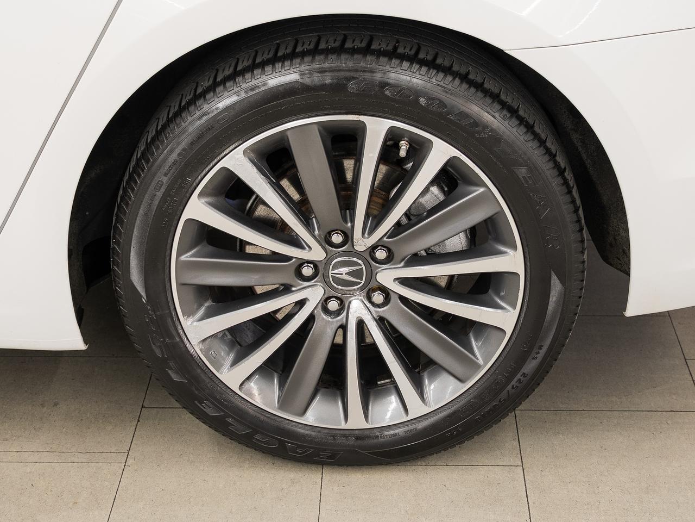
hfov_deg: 31.0
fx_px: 1255
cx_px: 349
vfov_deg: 23.5
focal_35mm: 63
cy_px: 292
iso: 100
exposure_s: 1/4
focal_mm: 42
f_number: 5.6
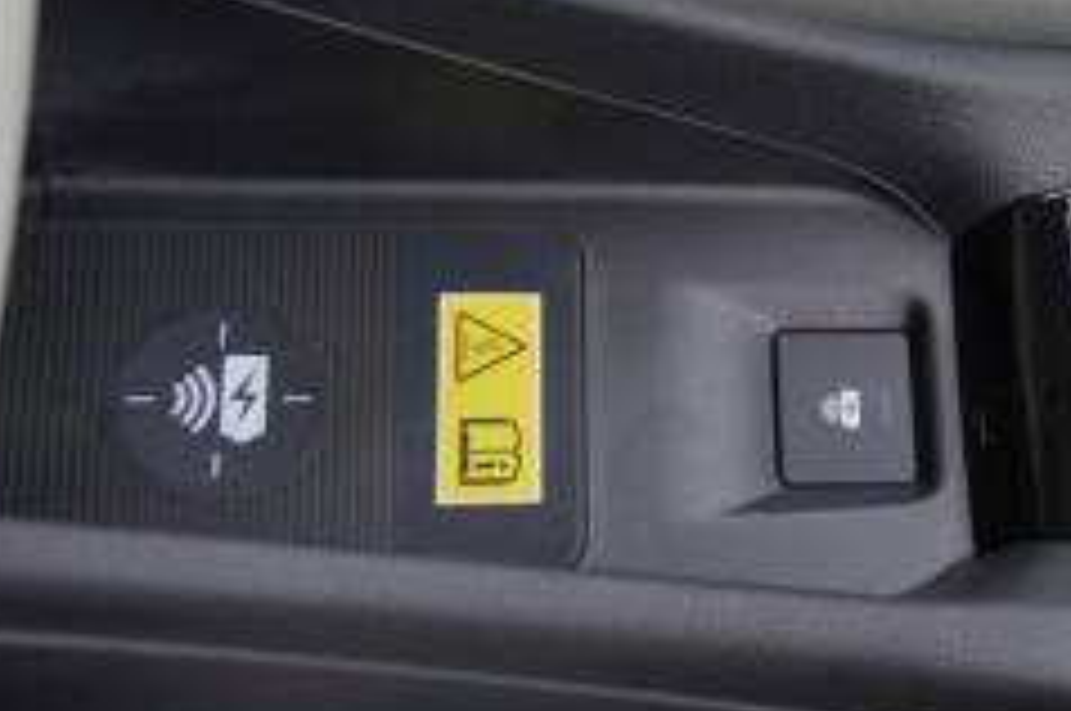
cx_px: 1728
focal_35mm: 101
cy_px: 65
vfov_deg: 13.4
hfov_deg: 17.6
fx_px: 3001
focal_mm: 30
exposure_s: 1/60
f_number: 5
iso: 100
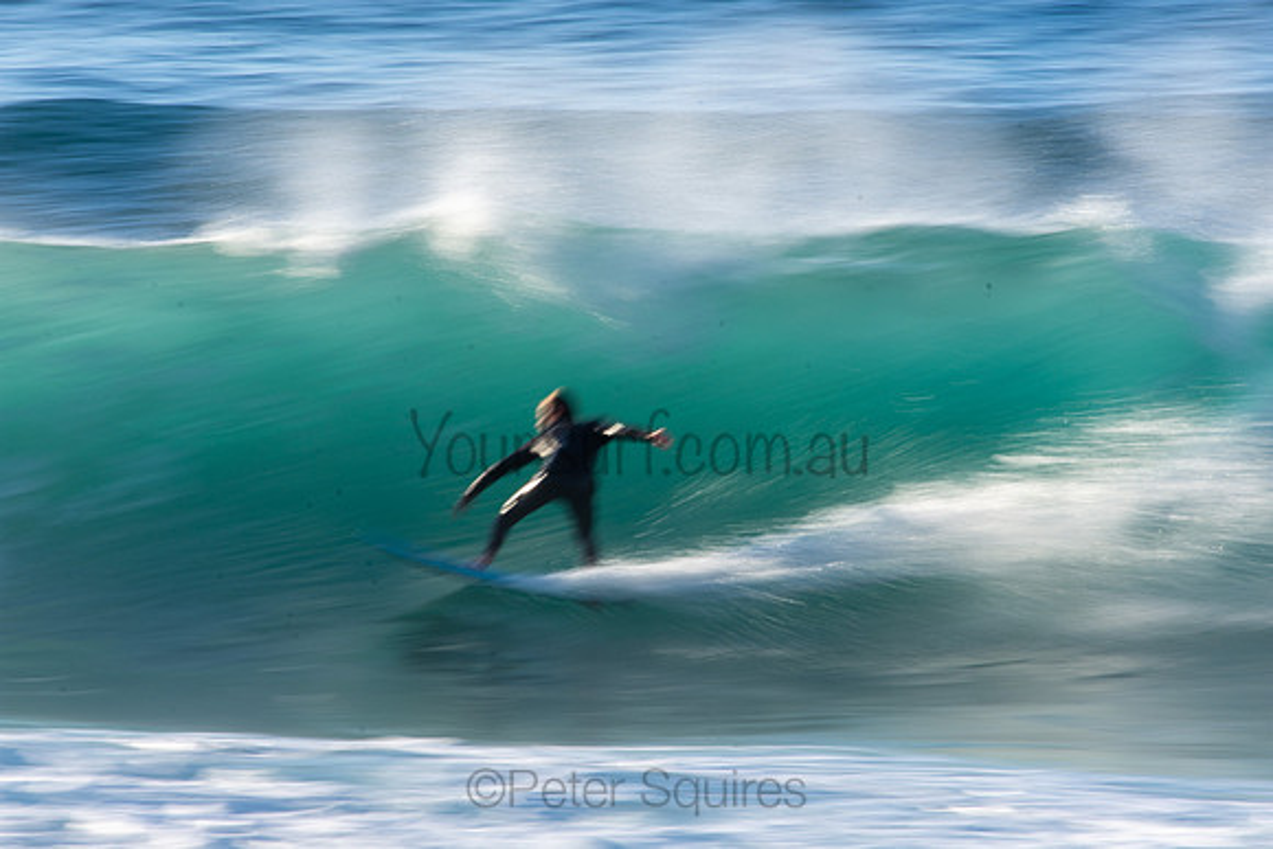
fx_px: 26526
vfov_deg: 1.8
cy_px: 424
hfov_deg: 2.7
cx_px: 636
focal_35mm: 750
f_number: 22
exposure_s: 1/25
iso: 100
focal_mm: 500
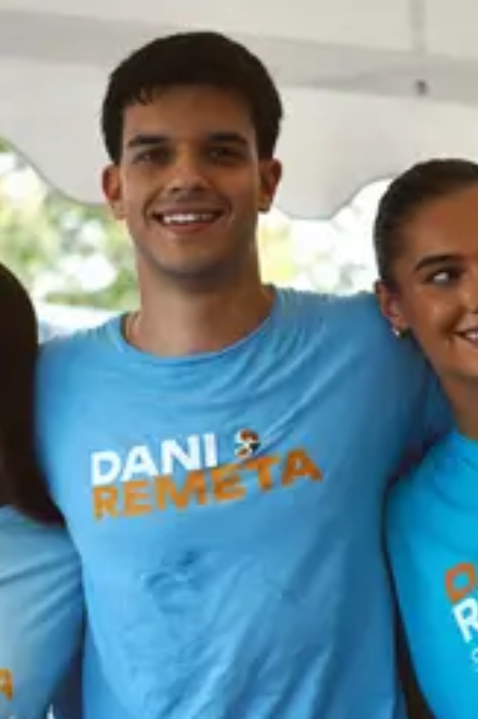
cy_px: 434
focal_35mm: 98
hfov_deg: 13.9
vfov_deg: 20.8
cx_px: 211
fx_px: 1954
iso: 100
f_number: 1.8
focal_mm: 50
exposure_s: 1/500
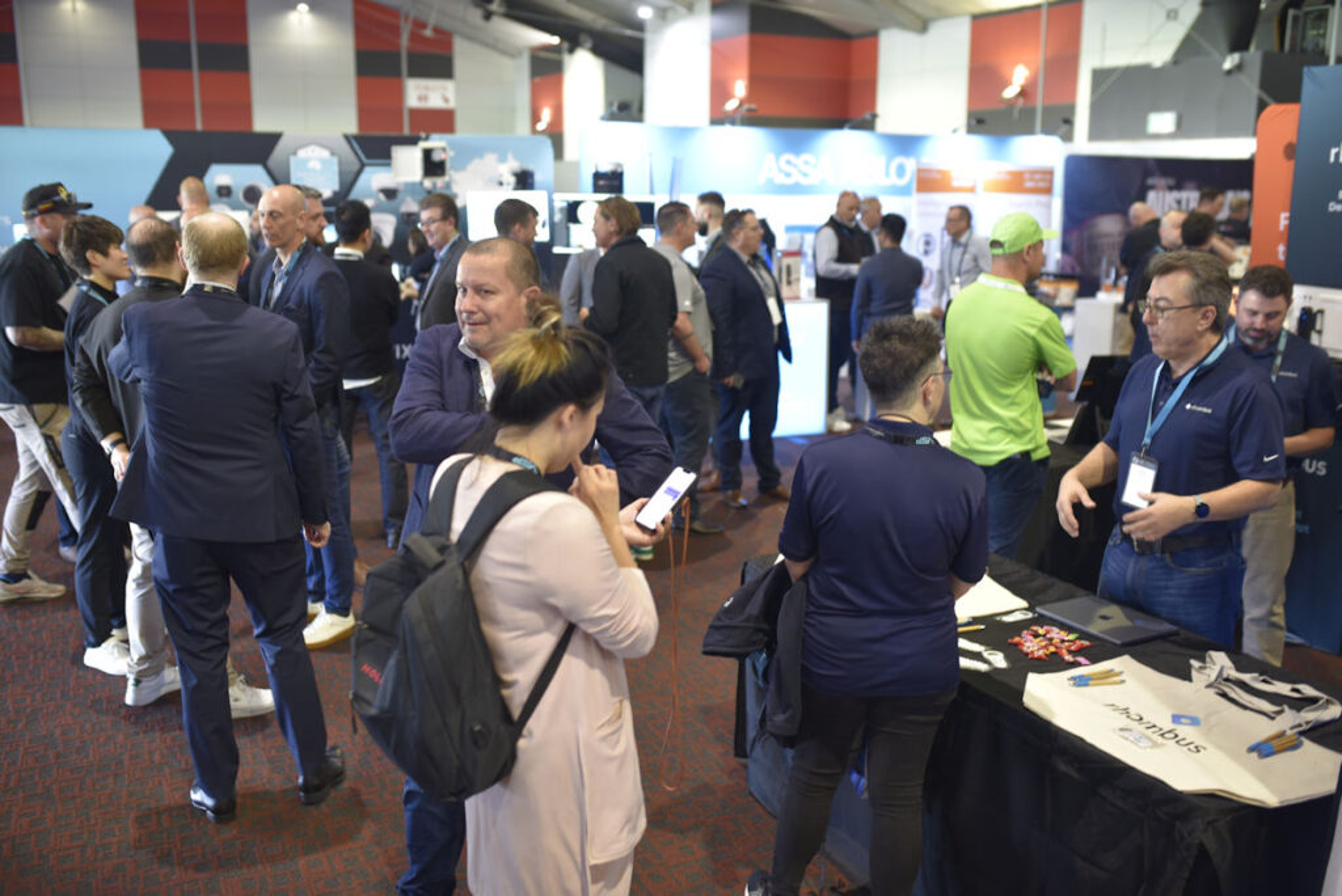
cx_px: 671
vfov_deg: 37.9
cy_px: 448
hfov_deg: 54.4
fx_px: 1305
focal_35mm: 35
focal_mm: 35
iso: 800
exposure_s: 1/60
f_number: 2
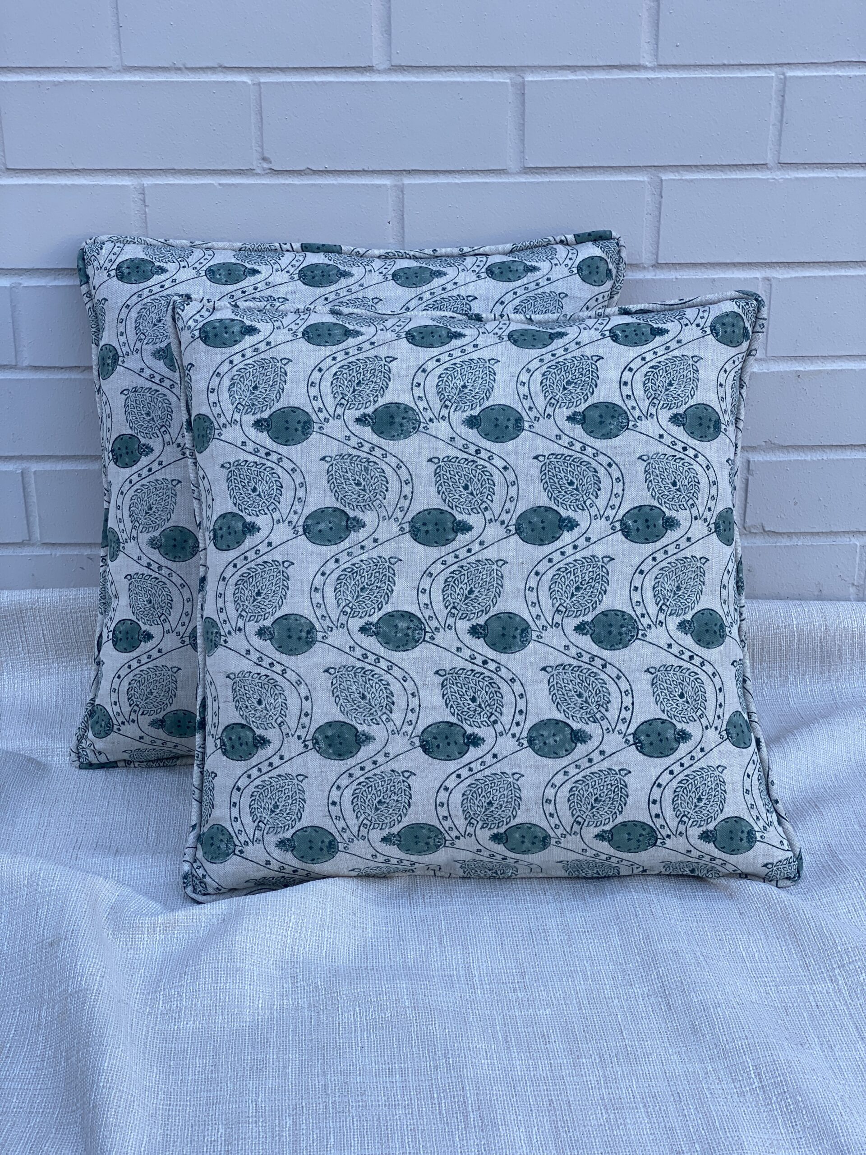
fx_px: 1735
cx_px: 433
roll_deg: -0.5
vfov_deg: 36.8
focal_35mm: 52
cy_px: 578
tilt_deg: -21.3
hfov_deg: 28.0
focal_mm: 6
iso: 20
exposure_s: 1/159
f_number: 2
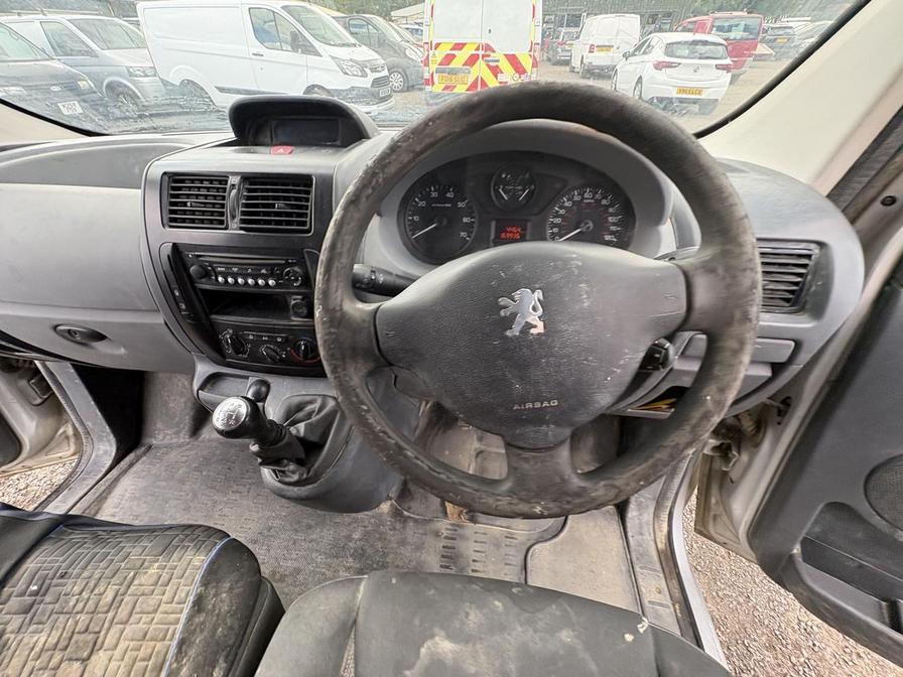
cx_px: 452
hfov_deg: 102.1
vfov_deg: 85.7
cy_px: 338
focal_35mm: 14
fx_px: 365
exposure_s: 1/124
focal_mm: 2.22
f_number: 2.2
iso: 125
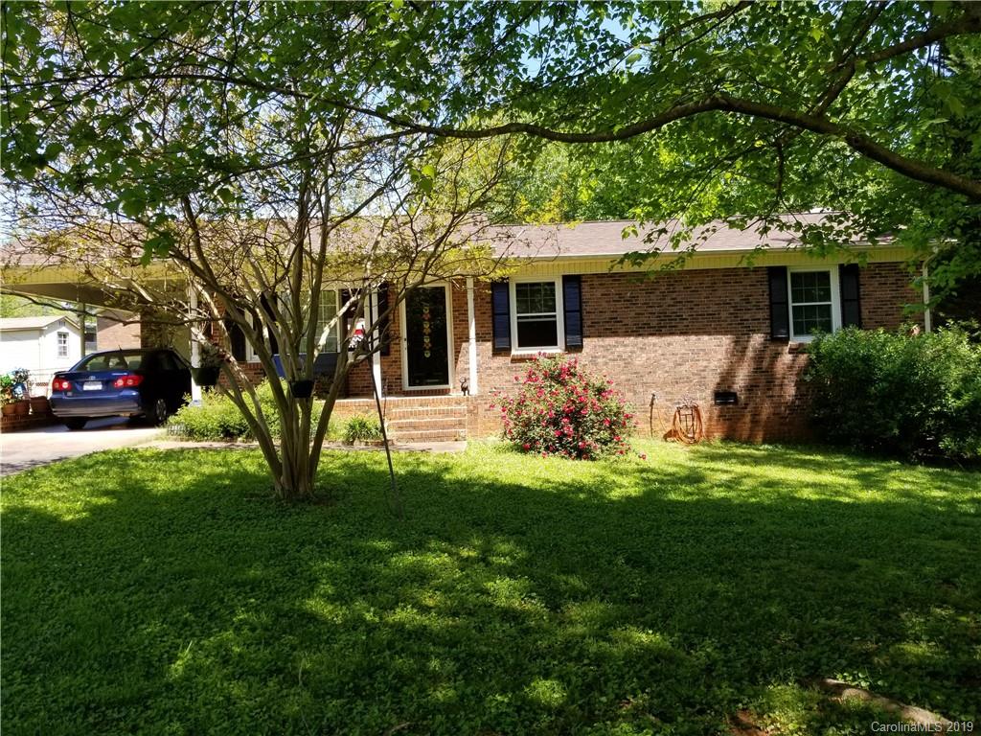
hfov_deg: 67.3
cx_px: 490
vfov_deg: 53.1
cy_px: 368
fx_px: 737
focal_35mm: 26
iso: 50
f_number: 1.7
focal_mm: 4.25
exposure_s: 1/632
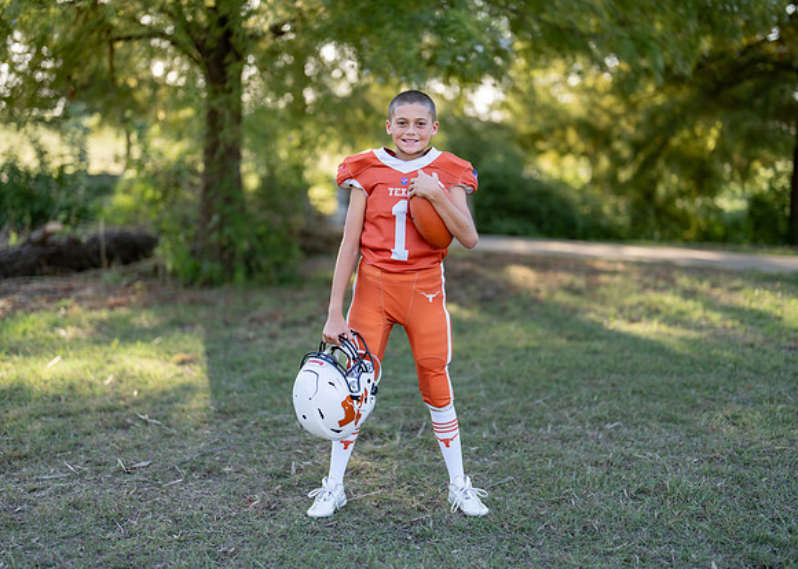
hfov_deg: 37.2
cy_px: 284
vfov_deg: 27.0
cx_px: 399
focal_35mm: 52
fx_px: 1187
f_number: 1.2
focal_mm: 50
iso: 100
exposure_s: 1/1250
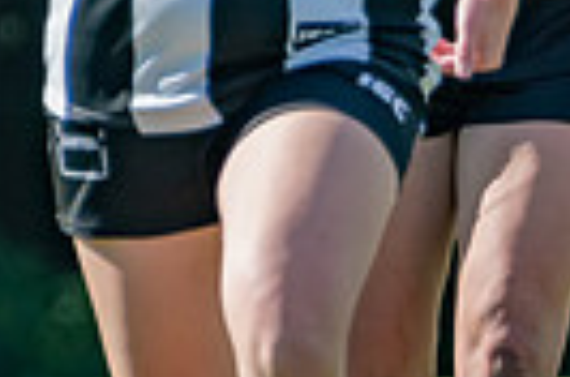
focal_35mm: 2851
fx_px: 45033
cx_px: 543
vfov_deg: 0.5
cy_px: 174
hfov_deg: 0.7
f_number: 6.3
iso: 800
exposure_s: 1/2000
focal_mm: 400
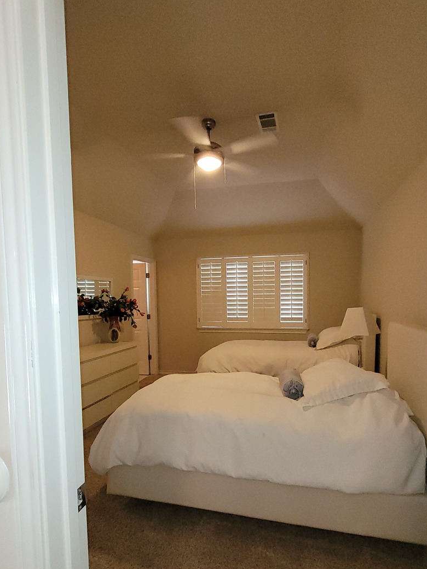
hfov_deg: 71.5
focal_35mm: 18
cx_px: 230
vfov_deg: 87.3
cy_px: 321
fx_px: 296
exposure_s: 1/60
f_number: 2.2
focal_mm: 1.74
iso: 400
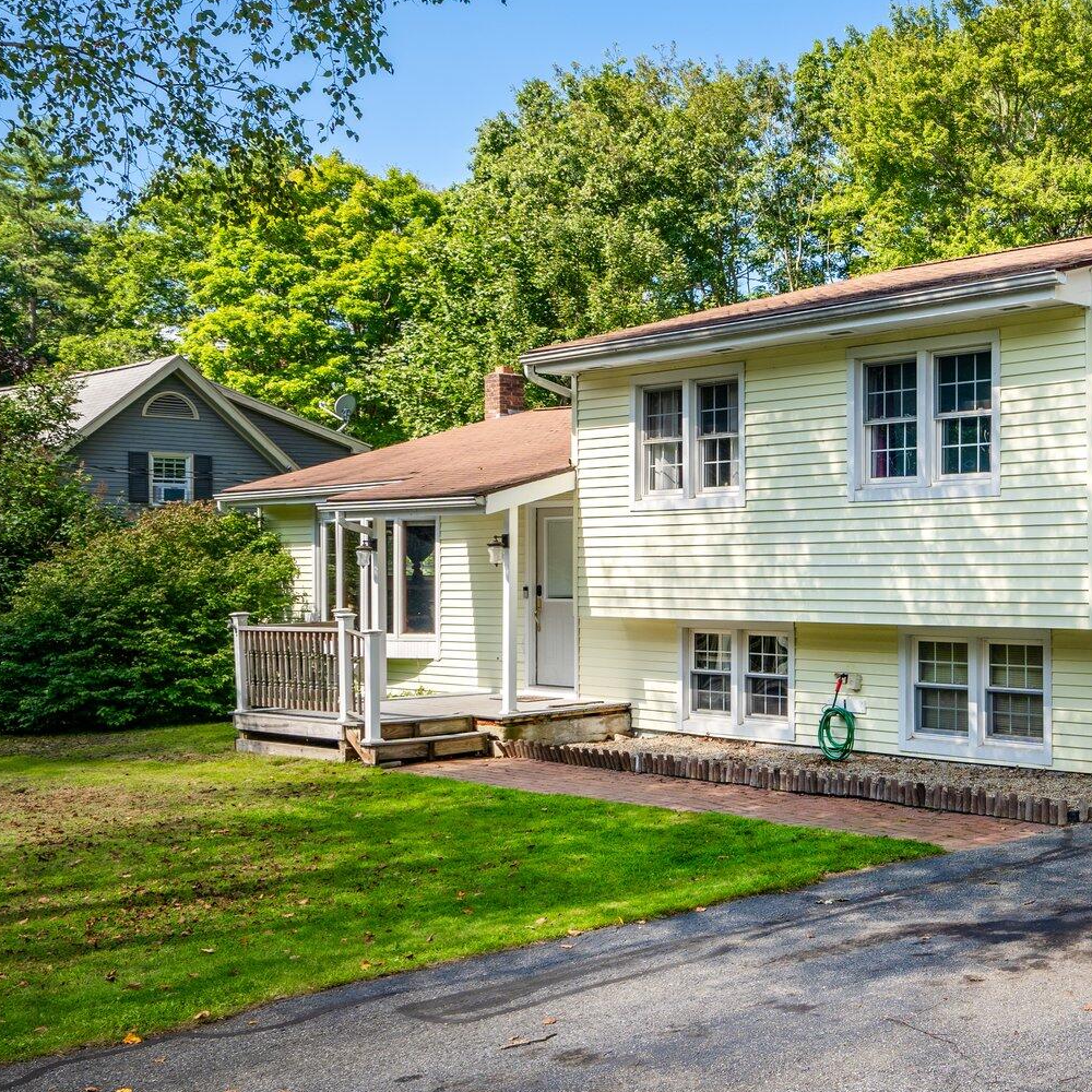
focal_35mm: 47
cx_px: 1072
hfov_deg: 33.3
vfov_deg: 36.1
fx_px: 1677
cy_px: 565
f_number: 9
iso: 50
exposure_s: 1/100
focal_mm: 27
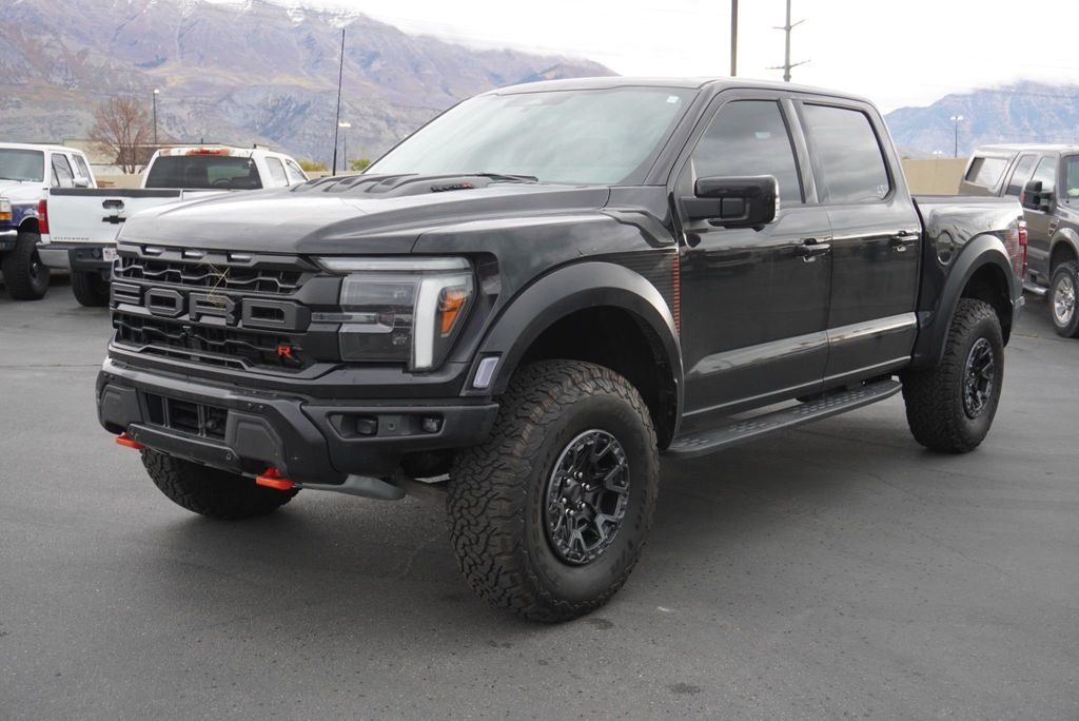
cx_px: 540
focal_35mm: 39
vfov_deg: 34.3
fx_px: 1170
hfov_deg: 49.5
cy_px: 360
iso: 320
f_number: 4.5
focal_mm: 26
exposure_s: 1/60
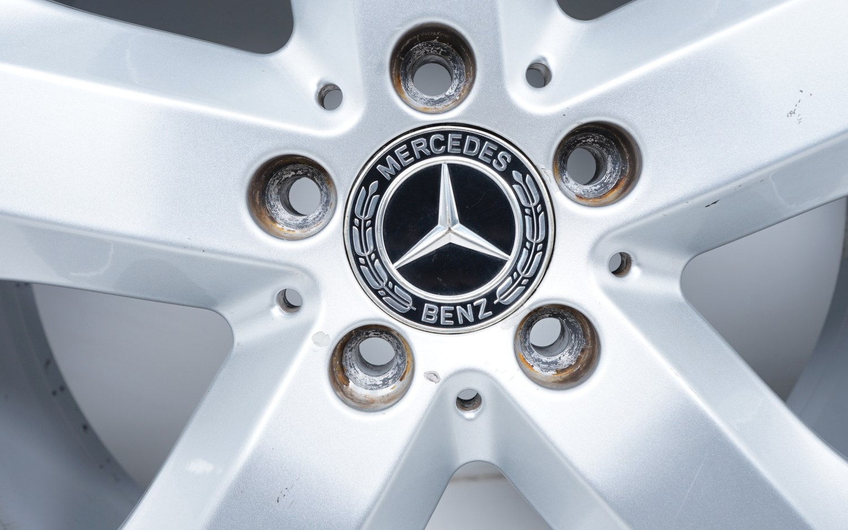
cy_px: 254
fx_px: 878
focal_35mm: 38
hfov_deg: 51.5
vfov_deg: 33.6
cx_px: 462
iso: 250
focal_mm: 29
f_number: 7.1
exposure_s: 1/100
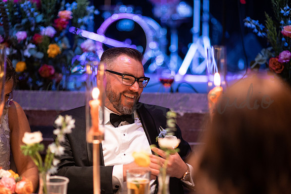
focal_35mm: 86
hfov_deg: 23.6
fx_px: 695
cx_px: 146
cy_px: 98
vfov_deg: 15.9
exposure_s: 1/200
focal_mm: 85
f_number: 1.6
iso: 2000
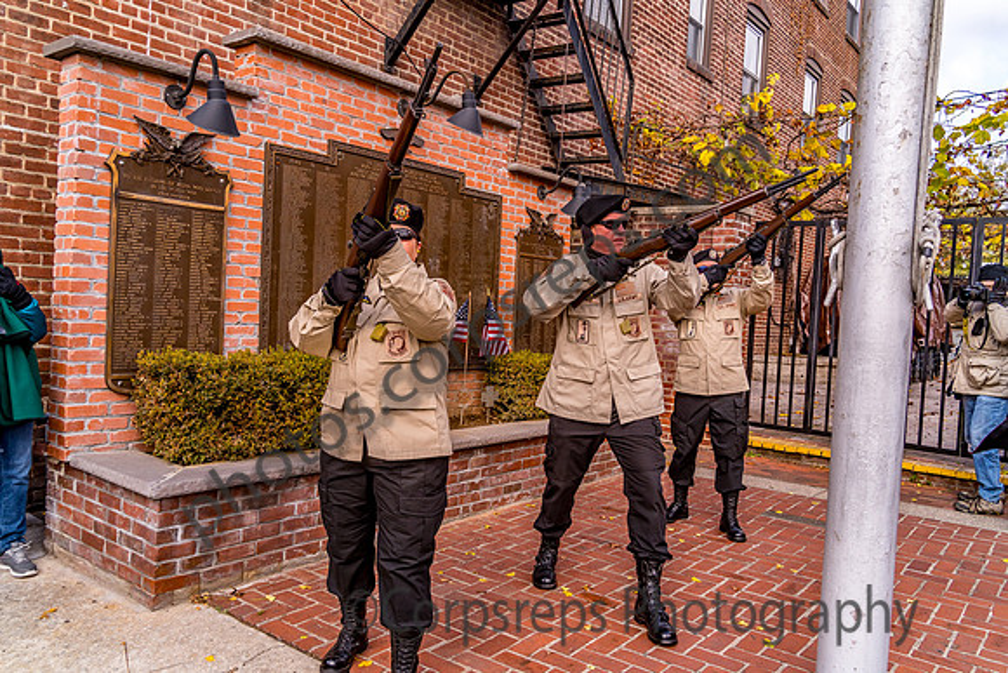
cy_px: 336
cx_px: 504
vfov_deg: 46.4
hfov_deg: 65.5
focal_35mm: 28
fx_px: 784
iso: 800
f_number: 6.3
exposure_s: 1/640
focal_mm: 28
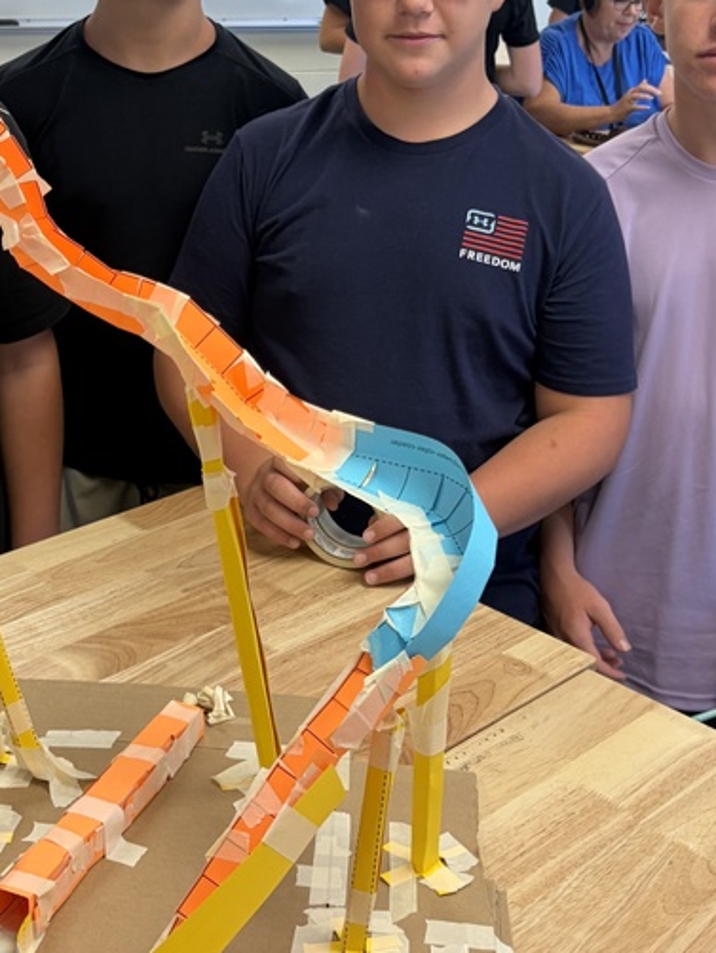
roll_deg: -2.3
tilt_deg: -22.4
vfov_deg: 36.1
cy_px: 452
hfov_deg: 27.5
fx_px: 1460
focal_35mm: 53
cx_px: 270
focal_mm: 5.96
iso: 100
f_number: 1.6
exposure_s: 1/120
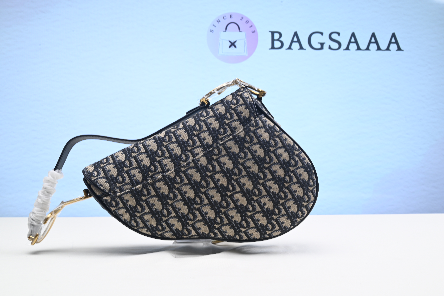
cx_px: 222
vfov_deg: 35.1
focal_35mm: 38
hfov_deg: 50.7
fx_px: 469
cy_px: 148
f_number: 16
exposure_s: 1/2
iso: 100
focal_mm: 38
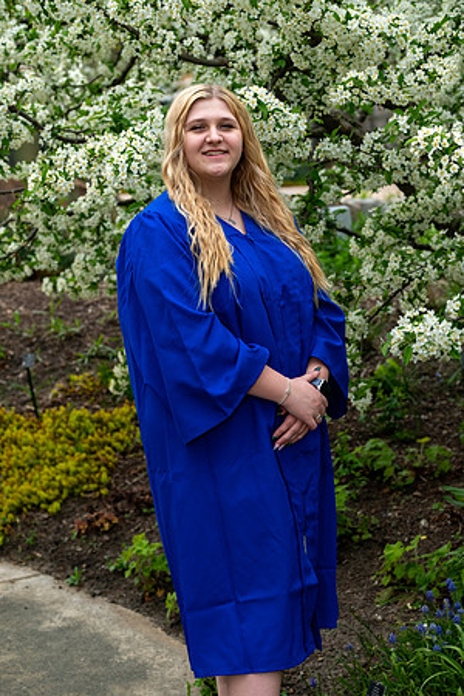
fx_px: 1991
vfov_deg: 19.8
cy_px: 348
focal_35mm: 103
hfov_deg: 13.3
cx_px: 232
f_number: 4.5
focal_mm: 68.7
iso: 250
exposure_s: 1/400
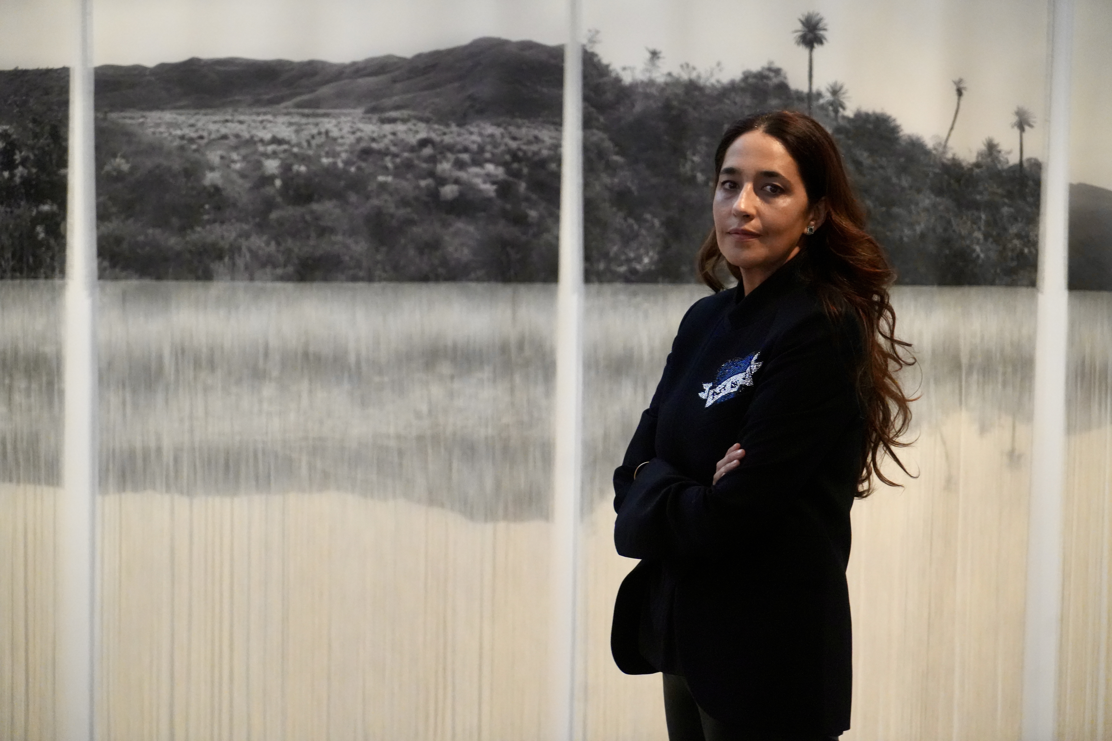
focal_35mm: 70
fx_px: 2162
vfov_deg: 19.5
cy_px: 370
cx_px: 556
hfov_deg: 28.8
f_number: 4
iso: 8000
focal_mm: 70
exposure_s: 1/125
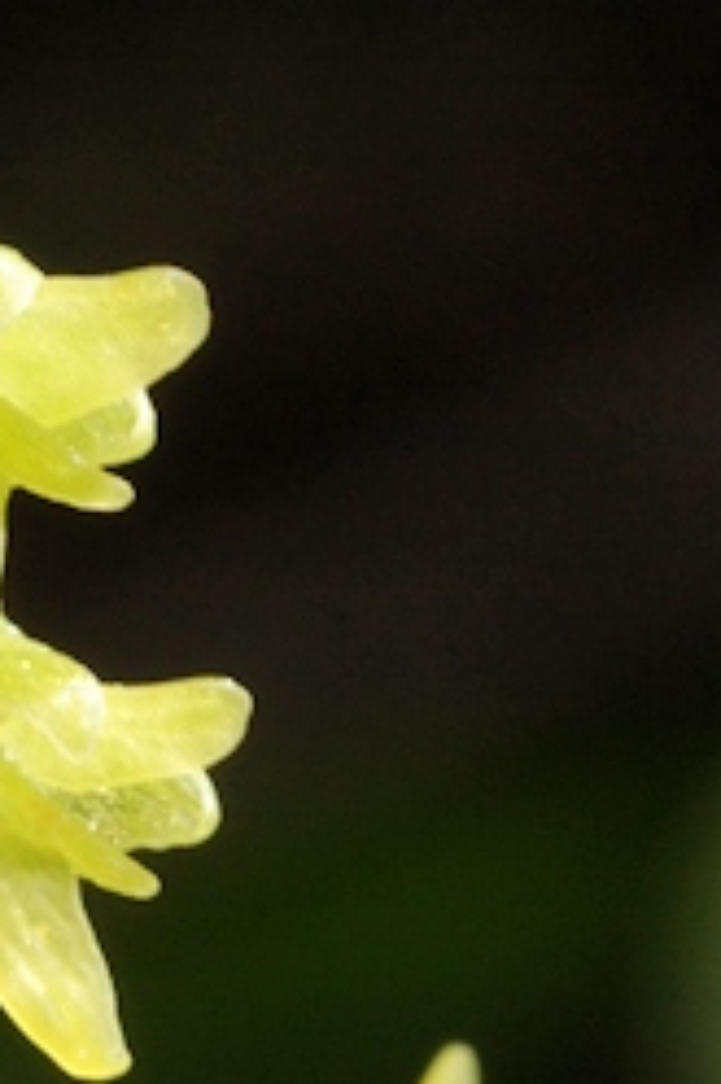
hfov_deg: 3.1
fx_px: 13115
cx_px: -367
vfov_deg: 4.7
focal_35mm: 436
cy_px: 734
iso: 800
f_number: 20
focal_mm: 90
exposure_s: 1/125
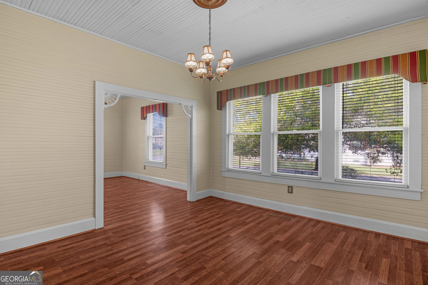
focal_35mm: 16
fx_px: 196
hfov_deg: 95.0
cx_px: 214
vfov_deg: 72.1
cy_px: 142
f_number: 7.1
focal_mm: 11
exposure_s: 1/8
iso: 250
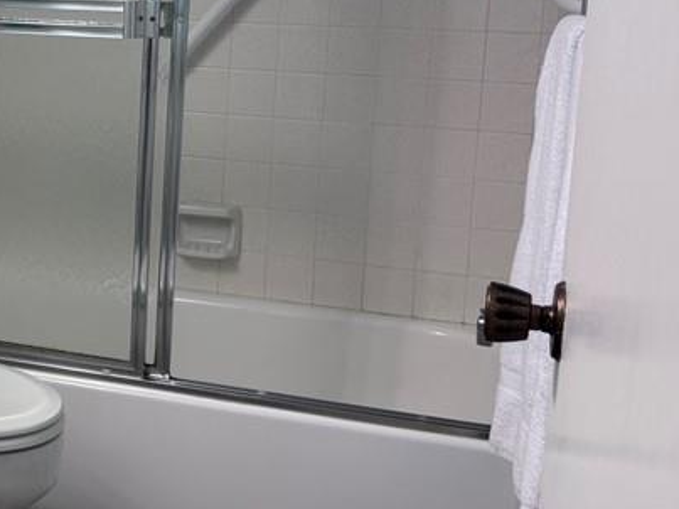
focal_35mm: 61
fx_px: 1196
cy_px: 120
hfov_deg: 29.5
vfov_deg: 23.7
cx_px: -8
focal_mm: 6.76
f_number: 1.78
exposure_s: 1/60
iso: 125
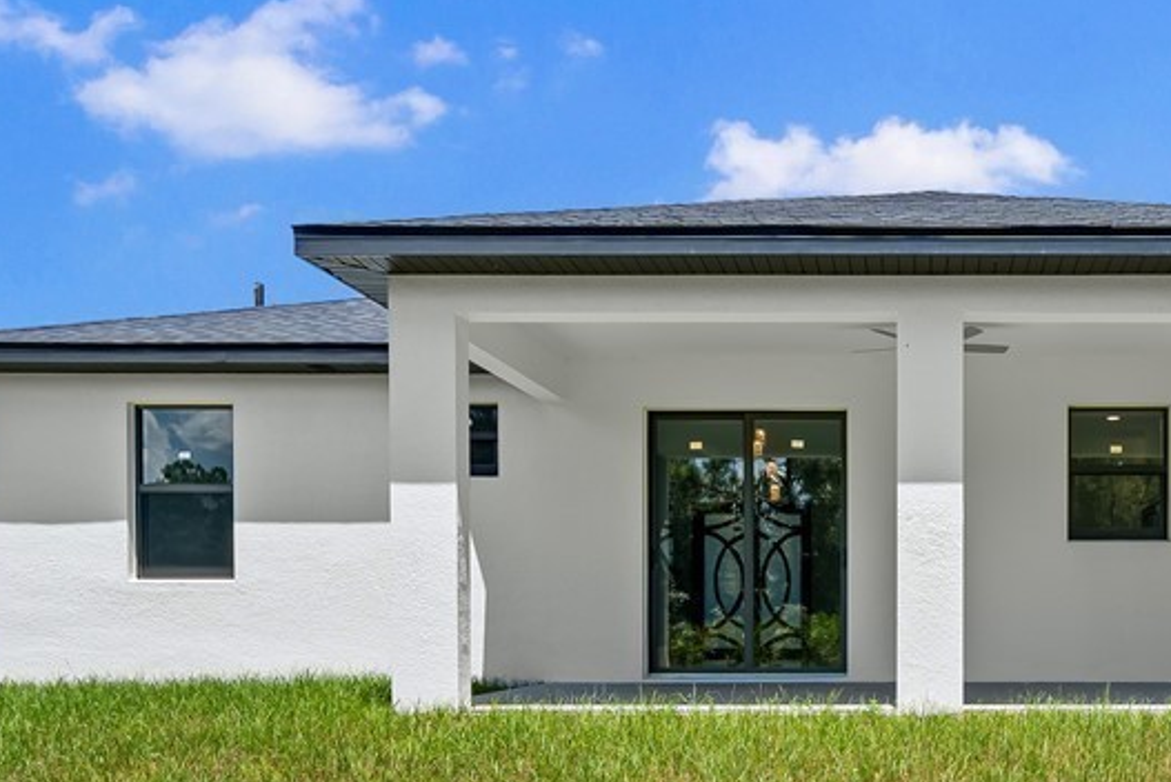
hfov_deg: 51.2
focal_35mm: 35
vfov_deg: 36.3
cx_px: 930
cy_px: 649
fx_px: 1139
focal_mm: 17
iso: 200
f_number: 9
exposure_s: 1/80
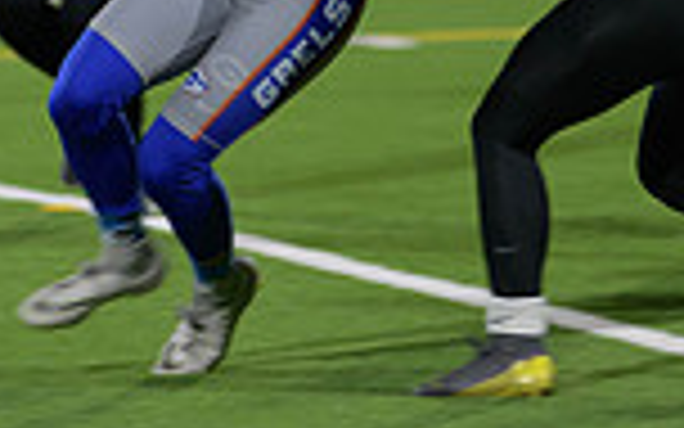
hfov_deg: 3.6
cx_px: -9
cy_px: 43
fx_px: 10868
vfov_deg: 2.3
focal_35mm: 583
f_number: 2.8
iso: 640
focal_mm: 150
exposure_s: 1/200
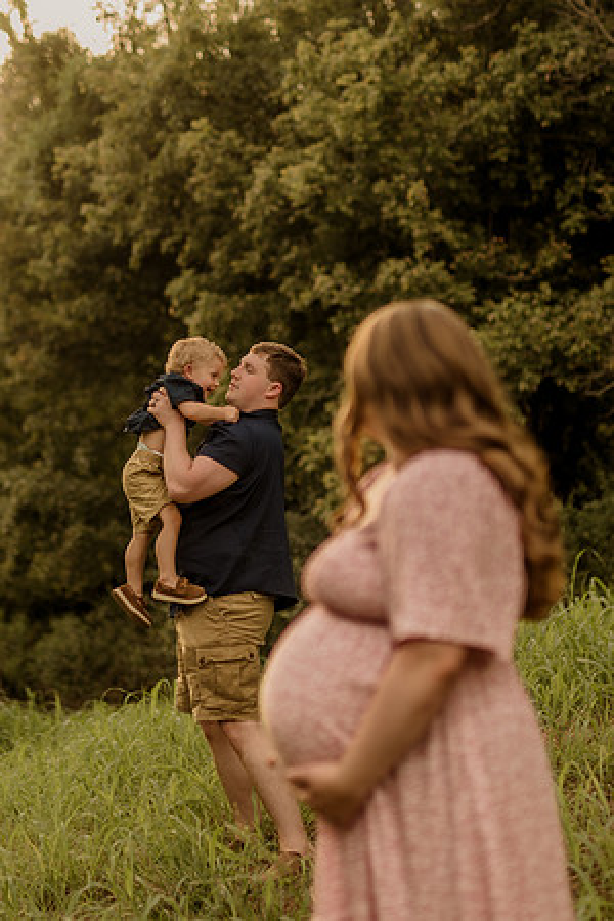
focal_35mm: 75
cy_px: 460
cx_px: 307
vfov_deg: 27.0
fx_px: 1919
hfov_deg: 18.2
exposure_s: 1/800
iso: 125
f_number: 1.8
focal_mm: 50
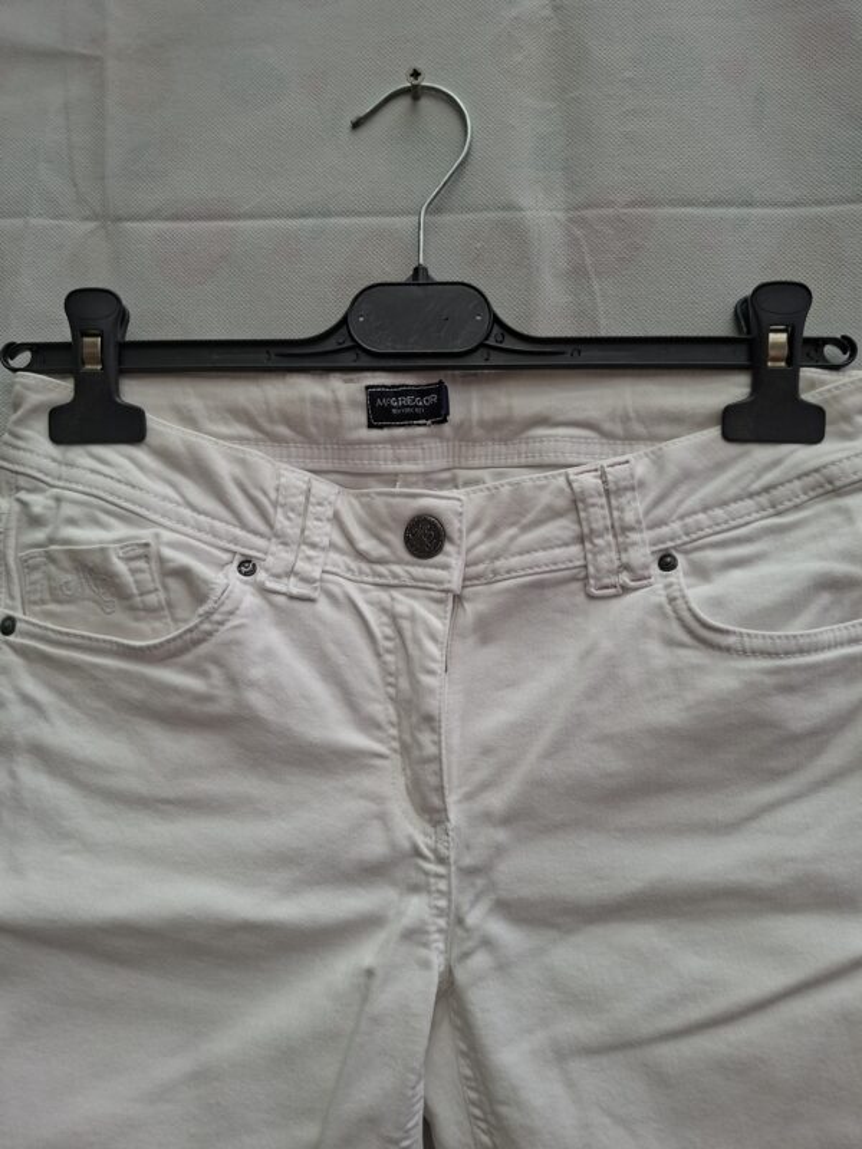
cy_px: 574
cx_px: 431
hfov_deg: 58.9
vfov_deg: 73.9
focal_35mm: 23
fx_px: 764
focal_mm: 5.54
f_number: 1.8
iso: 50
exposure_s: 1/201
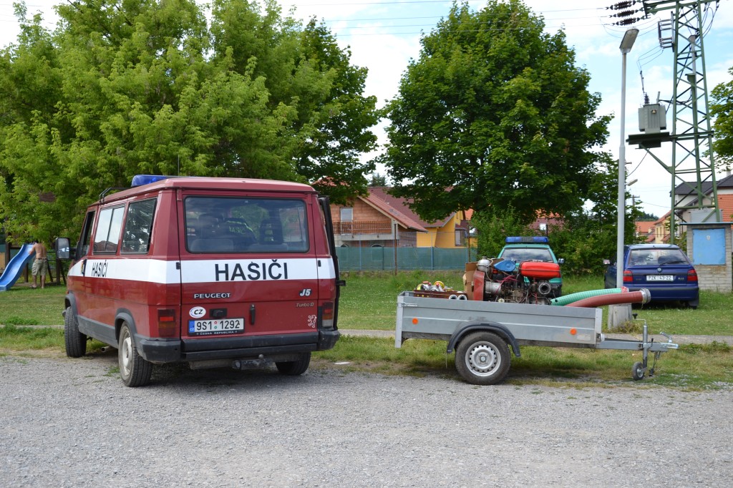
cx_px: 366
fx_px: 794
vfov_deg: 34.2
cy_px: 244
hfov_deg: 49.6
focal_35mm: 39
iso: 100
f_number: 6.3
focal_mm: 26
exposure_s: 1/160
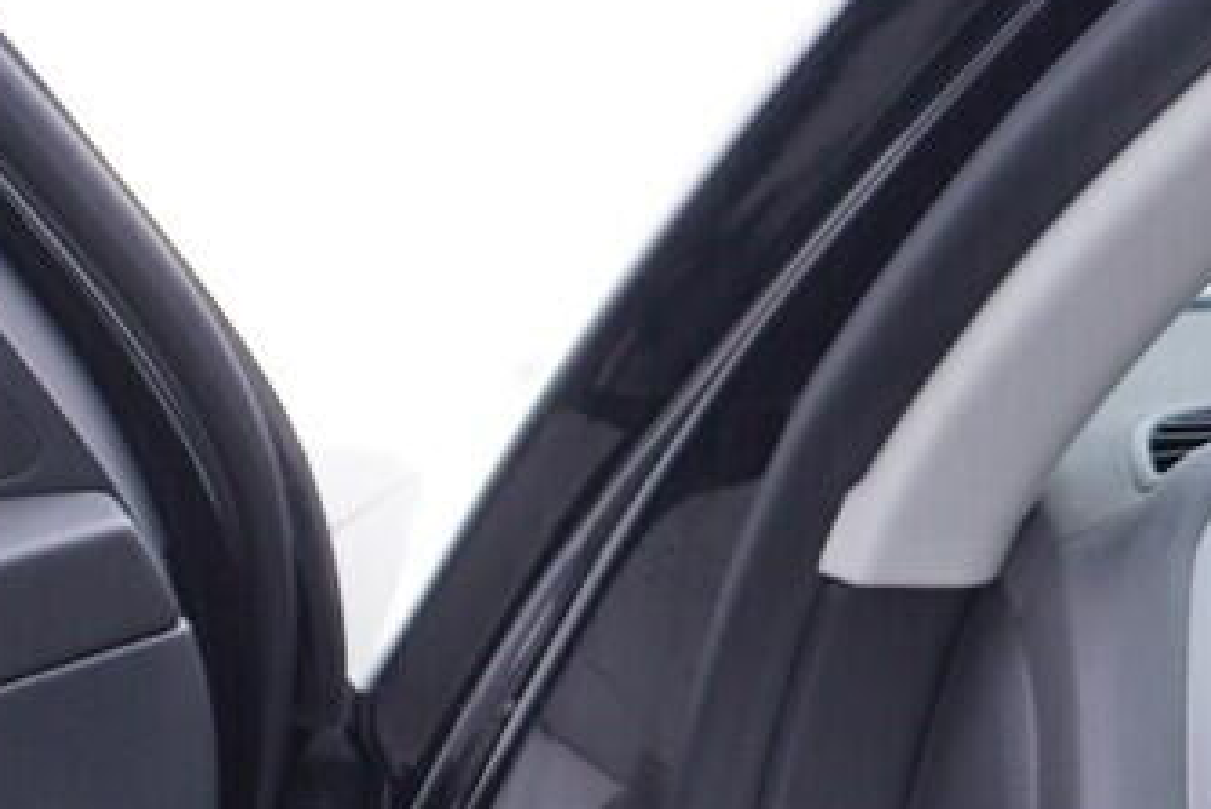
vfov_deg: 8.5
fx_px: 5216
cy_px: 1458
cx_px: -1269
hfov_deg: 11.8
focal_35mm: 155
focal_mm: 24
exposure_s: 1/40
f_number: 2.8
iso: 125
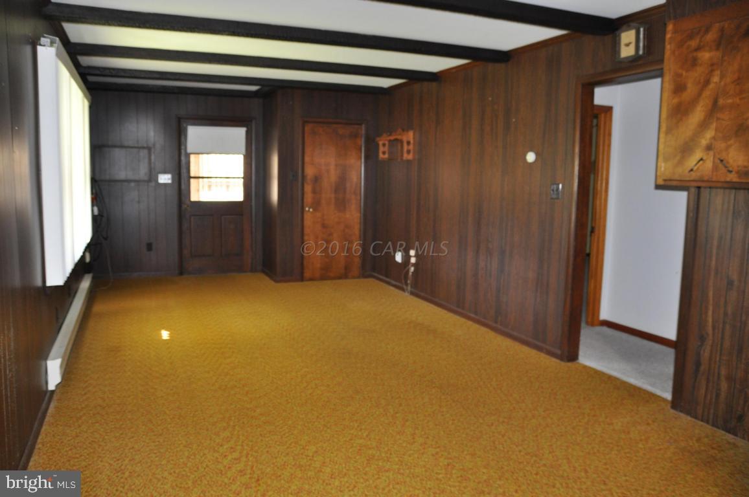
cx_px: 374
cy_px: 248
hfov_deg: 67.4
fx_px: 561
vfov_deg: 47.8
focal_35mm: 27
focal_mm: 18
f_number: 3.5
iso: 800
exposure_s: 1/60
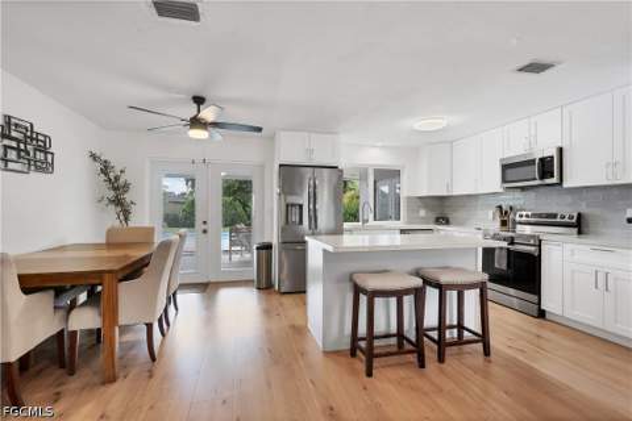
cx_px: 316
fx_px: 281
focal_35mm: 16
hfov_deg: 96.7
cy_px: 210
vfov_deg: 73.7
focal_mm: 16
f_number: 8
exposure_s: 1/30
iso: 400
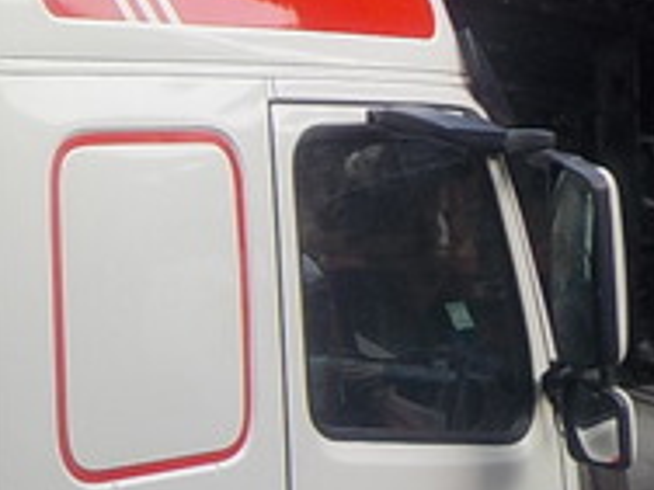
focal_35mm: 102
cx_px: -261
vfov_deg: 14.5
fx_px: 1927
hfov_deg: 17.7
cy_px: 281
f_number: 3.3
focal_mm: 4.1
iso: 125
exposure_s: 1/160
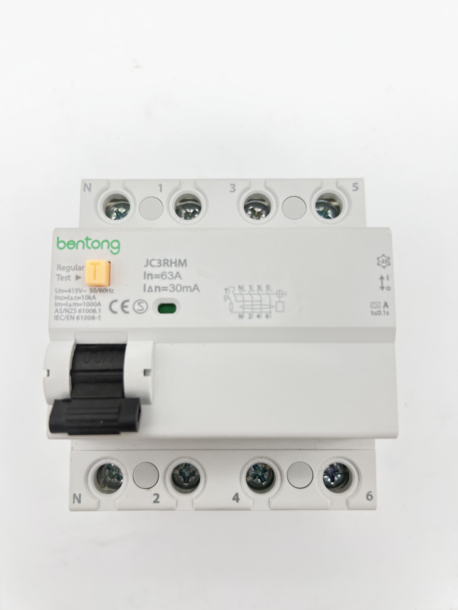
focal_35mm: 26
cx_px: 229
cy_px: 305
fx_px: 459
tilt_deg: -83.3
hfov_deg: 53.1
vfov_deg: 67.3
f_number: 1.5
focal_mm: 5.7
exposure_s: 1/189
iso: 50
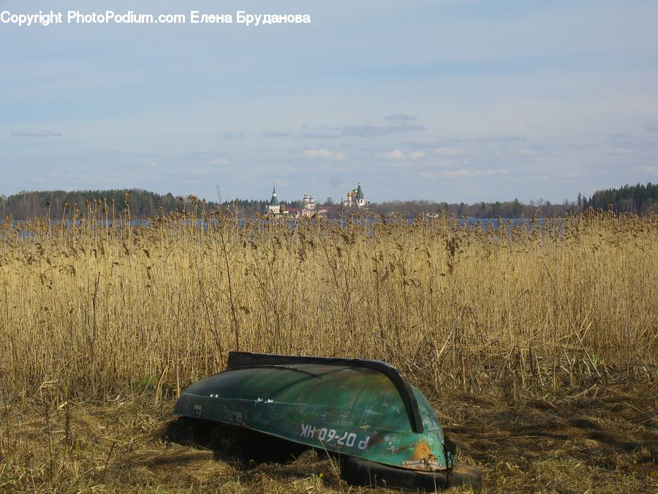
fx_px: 2167
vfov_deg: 13.0
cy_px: 247
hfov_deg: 17.3
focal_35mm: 114
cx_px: 329
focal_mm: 23.7
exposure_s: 1/250
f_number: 7.4
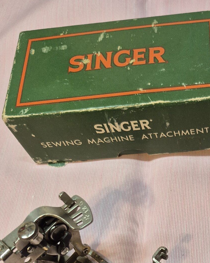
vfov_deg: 32.1
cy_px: 249
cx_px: 207
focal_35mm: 55
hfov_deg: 26.2
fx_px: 427
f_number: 1.8
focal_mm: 5.4
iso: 250
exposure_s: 1/120
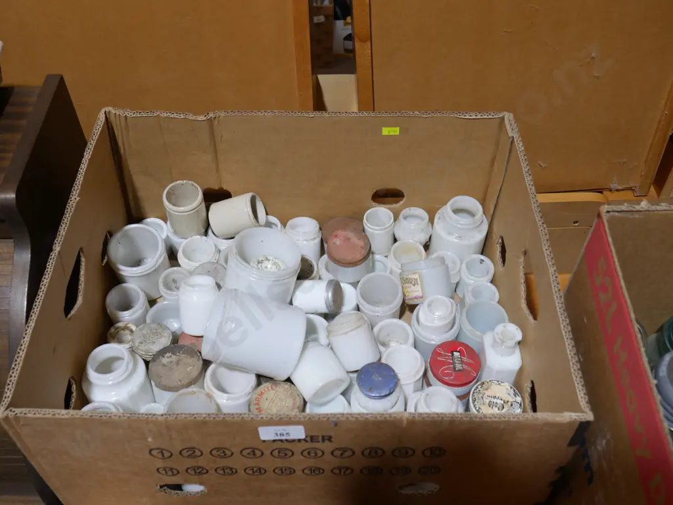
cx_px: 336
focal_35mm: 38
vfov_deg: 37.8
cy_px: 252
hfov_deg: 49.0
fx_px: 739
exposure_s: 1/60
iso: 320
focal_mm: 19
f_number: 5
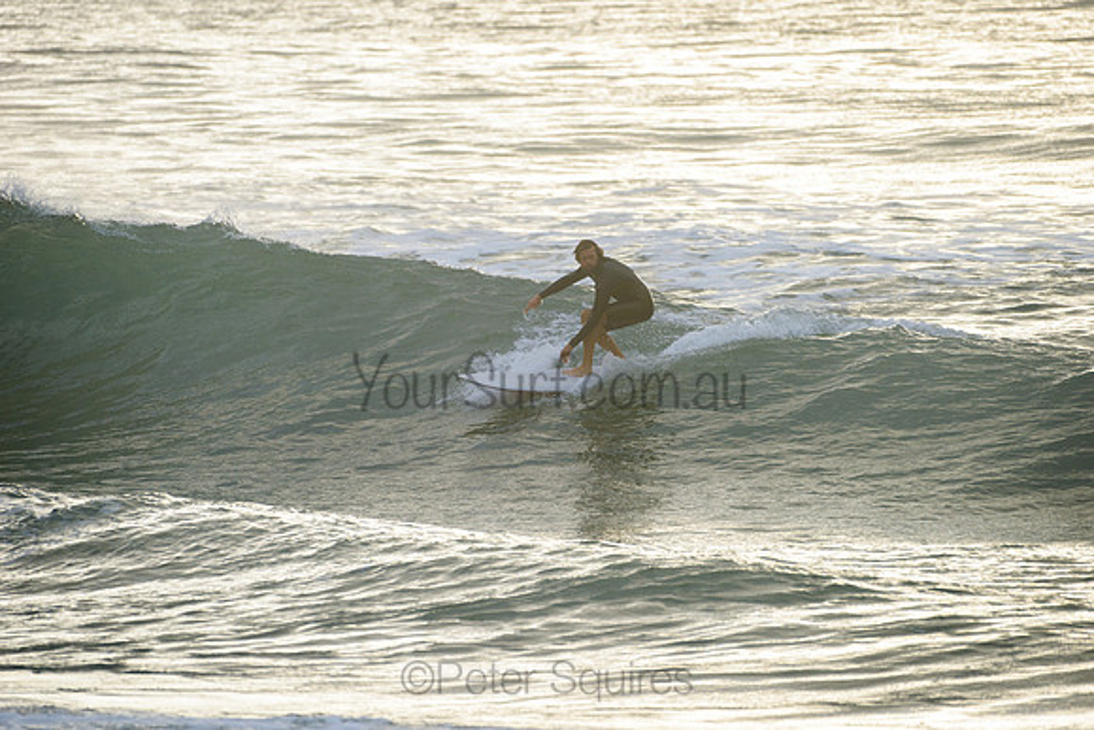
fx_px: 15283
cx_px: 547
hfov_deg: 4.1
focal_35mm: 503
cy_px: 365
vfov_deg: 2.7
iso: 220
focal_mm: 500
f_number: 5.6
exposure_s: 1/1000
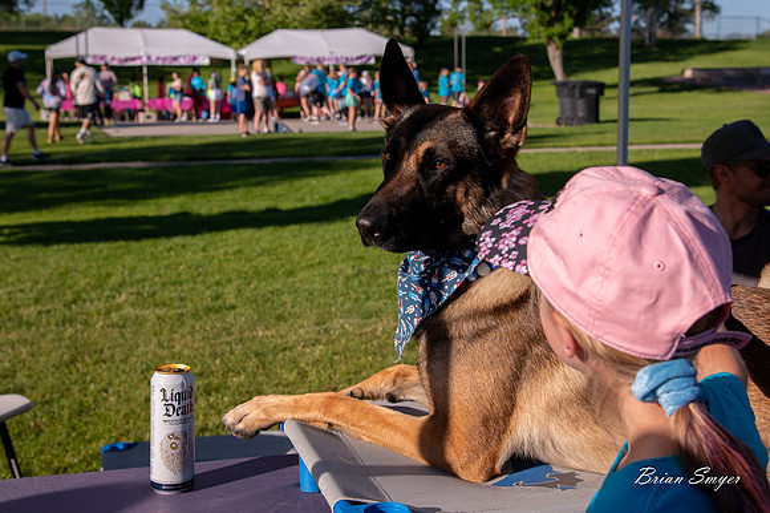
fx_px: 1240
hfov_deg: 34.5
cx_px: 385
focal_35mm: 58
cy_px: 190
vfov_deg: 23.3
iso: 500
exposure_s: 1/3200
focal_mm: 46
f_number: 7.1
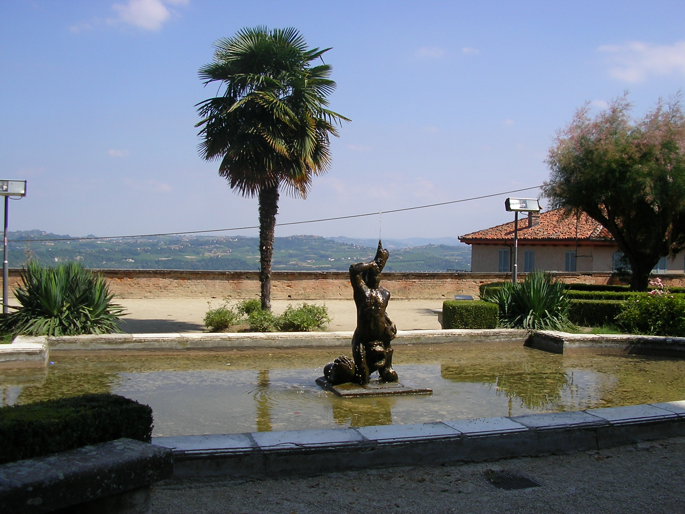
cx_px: 342
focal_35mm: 38
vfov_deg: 37.7
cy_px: 257
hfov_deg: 49.0
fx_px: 752
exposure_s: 1/600
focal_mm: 5.8
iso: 50
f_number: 4.1
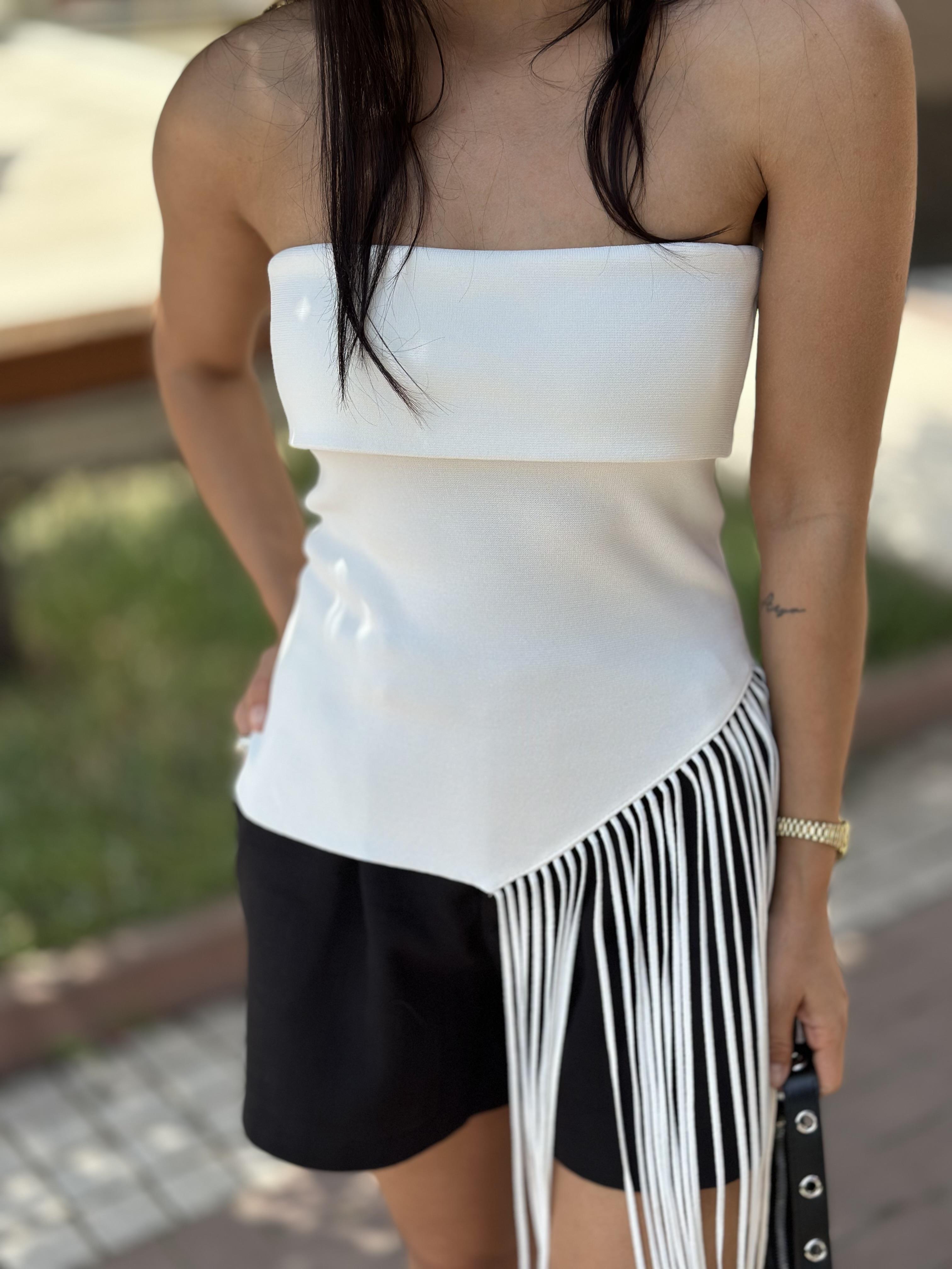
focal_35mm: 48
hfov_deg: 30.3
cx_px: 476
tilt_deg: -26.0
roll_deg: +0.4
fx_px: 1760
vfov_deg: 39.7
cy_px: 634
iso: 80
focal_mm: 6.86
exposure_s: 1/2203
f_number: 1.78
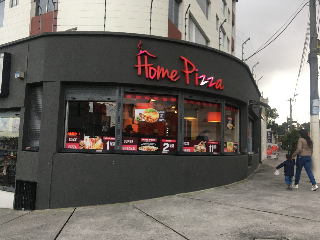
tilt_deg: +4.3
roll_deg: -1.2
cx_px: 160
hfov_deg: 61.7
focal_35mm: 29
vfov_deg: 48.2
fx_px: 268
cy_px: 120
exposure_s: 1/30
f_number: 2.2
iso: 32
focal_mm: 4.15
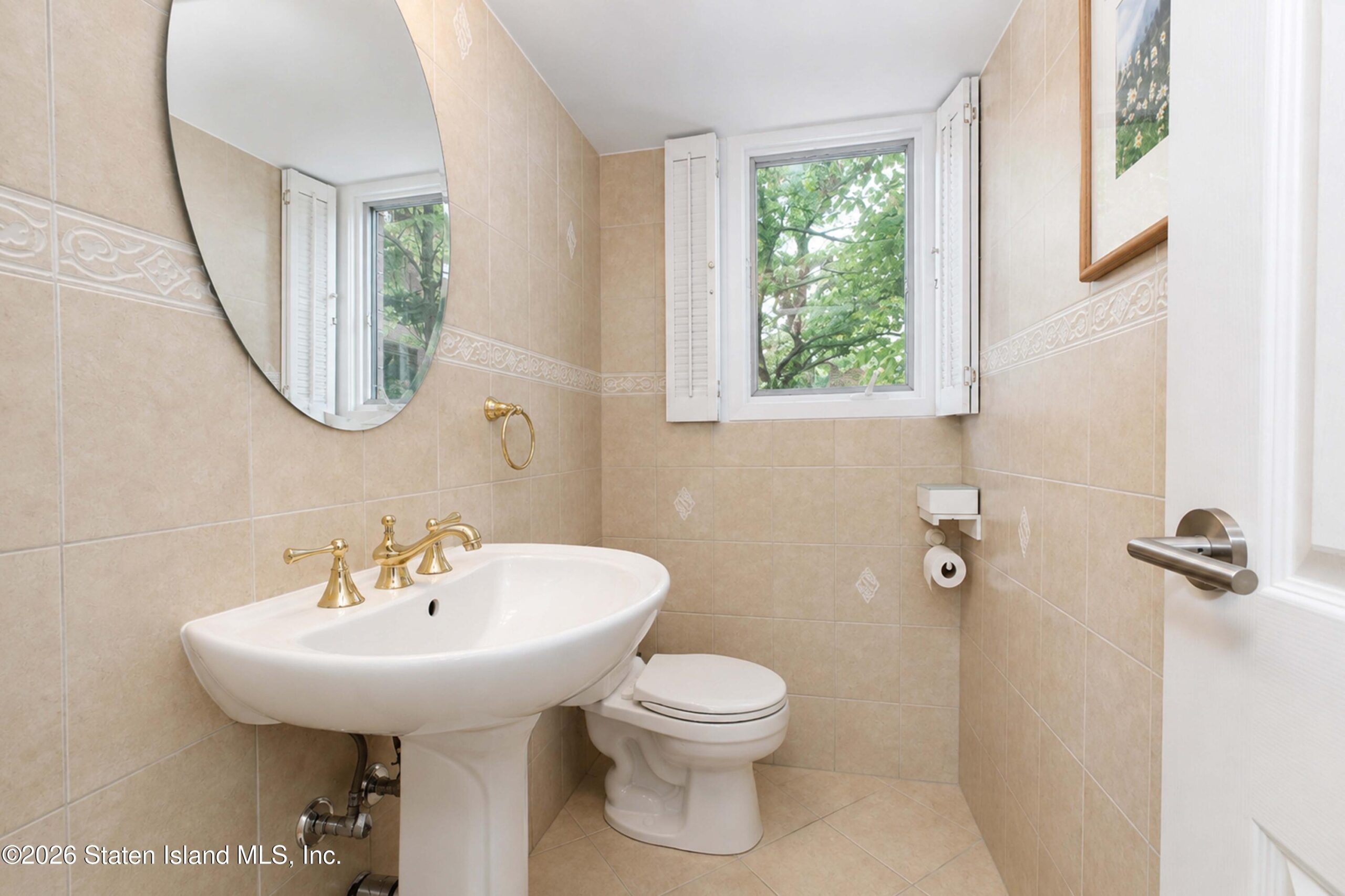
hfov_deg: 100.4
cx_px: 672
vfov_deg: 77.3
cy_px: 448
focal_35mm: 15
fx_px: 560
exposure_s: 1/80
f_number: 8
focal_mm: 10
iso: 1000
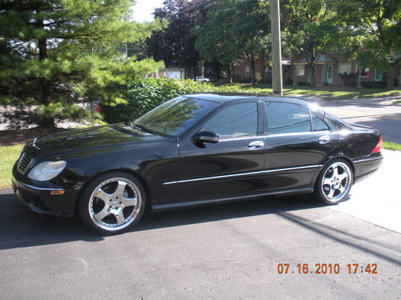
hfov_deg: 51.4
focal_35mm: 36
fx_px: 417
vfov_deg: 39.7
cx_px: 200
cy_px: 150
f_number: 3.5
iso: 64
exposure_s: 1/117
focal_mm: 6.3
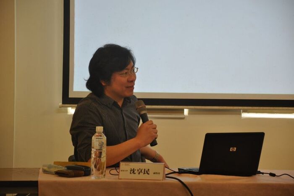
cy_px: 98
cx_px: 147
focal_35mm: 158
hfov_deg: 13.0
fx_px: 1286
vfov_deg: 8.7
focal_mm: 105
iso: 800
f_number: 5.6
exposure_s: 1/45
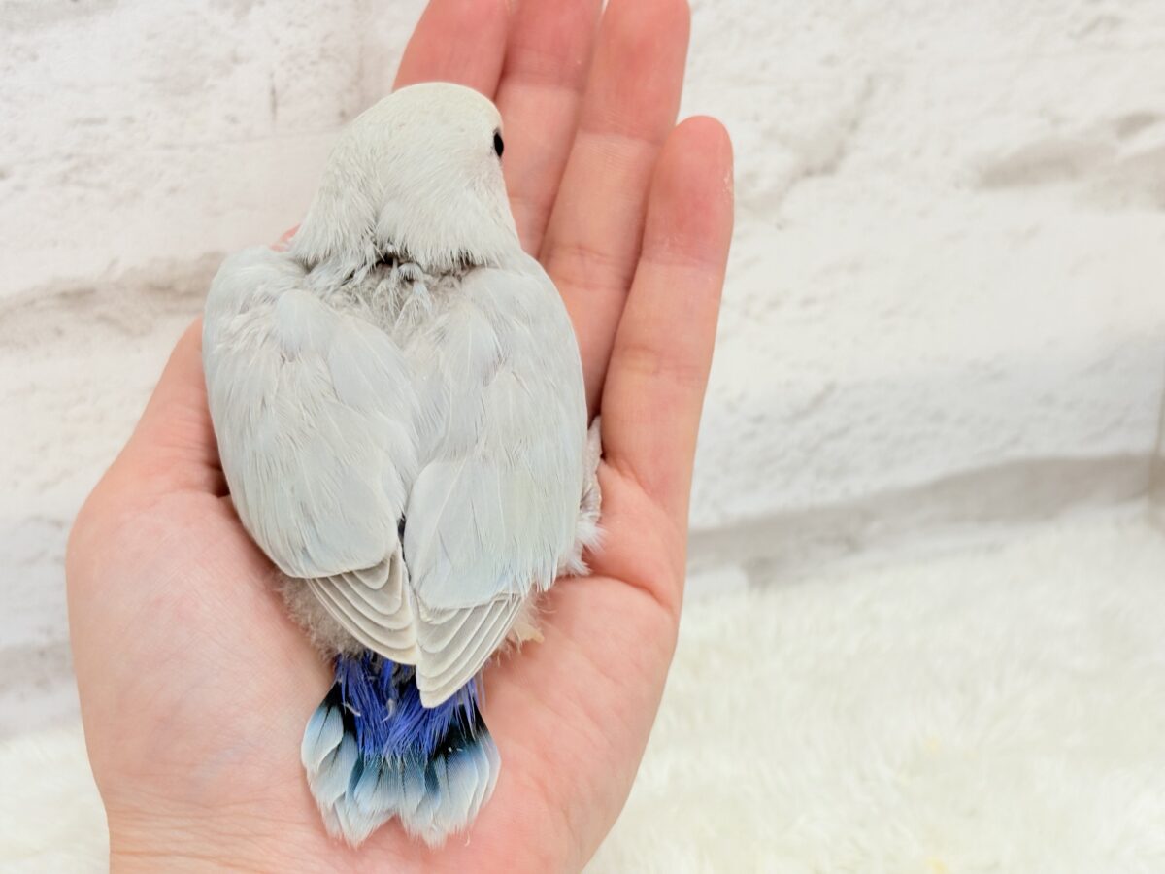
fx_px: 1750
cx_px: 582
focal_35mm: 52
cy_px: 437
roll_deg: +2.7
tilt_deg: -24.1
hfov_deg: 36.8
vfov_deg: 28.0
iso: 32
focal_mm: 5.96
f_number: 1.6
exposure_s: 1/50
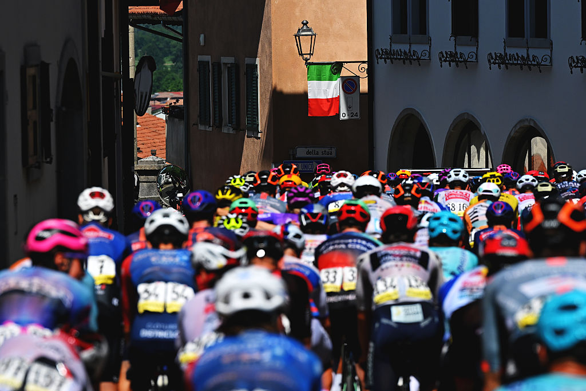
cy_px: 196
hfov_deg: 6.9
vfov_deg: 4.6
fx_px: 4881
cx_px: 293
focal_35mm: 300
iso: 250
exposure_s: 1/2000
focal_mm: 200
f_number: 6.3
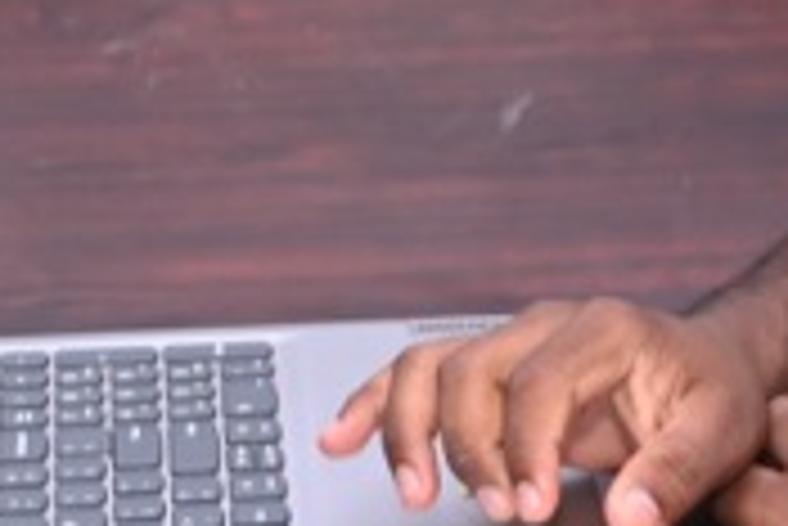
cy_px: 2
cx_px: 1000
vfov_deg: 7.0
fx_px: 4312
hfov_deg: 10.2
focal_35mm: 197
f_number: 4.5
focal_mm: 34.5
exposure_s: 1/125
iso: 500
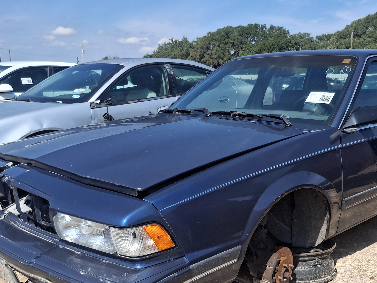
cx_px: 255
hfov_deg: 46.0
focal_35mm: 40
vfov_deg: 35.8
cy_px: 176
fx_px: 436
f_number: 1.8
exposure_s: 1/1825
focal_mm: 4.69
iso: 32
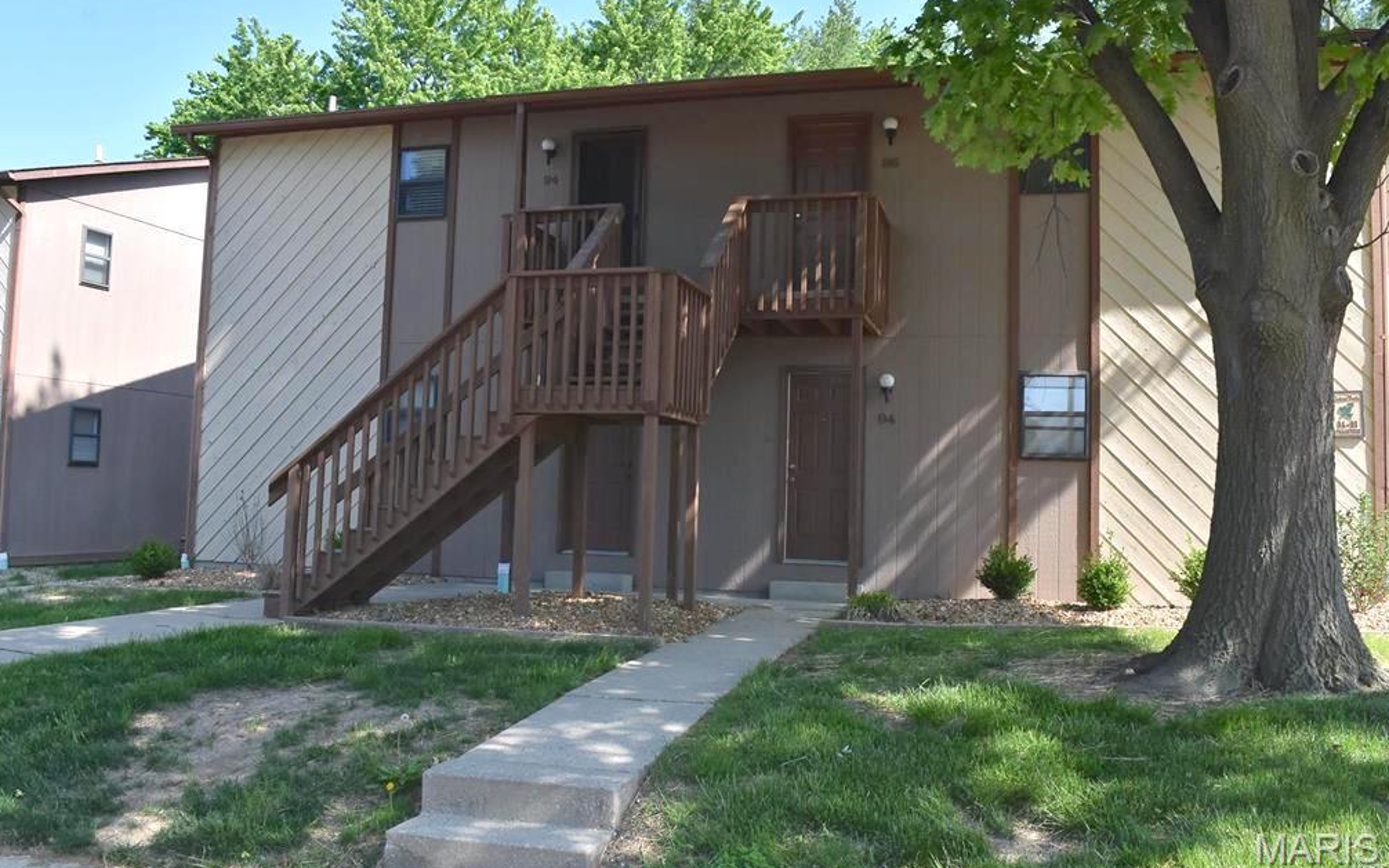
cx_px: 686
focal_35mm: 28
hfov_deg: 66.5
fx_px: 1060
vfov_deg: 44.5
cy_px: 407
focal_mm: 18
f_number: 8
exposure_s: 1/500
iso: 640
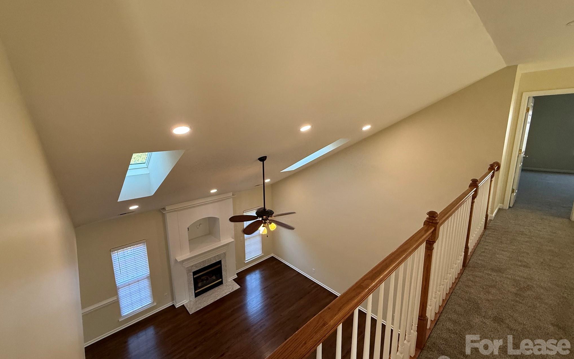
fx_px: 235
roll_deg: +1.5
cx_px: 284
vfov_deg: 74.8
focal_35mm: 15
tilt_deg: -8.0
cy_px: 173
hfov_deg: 101.5
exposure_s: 1/120
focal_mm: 2.22
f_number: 2.2
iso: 250
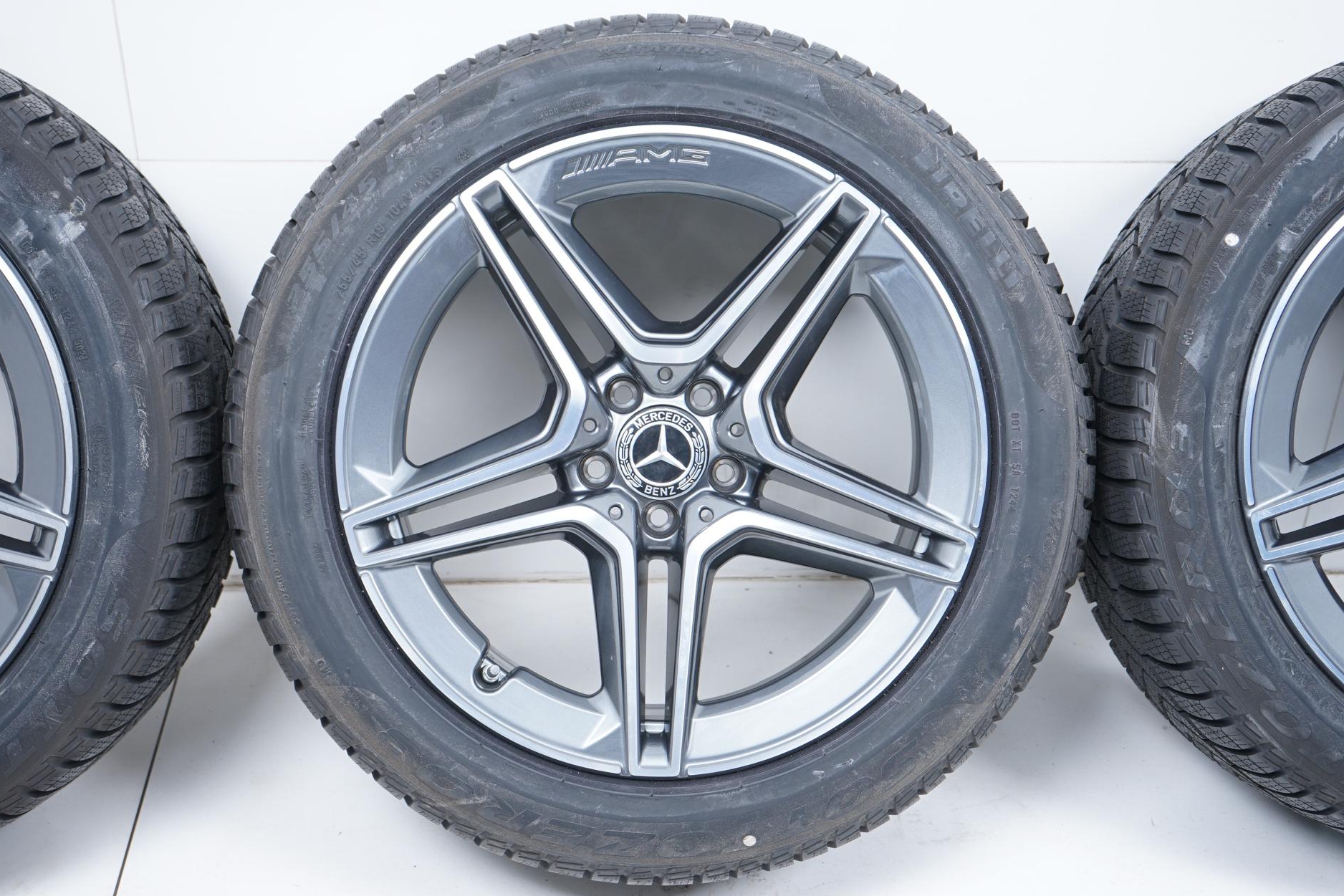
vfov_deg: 29.9
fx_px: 1680
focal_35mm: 45
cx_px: 674
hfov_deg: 43.6
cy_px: 453
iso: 250
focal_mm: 44
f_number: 5.6
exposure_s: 1/125
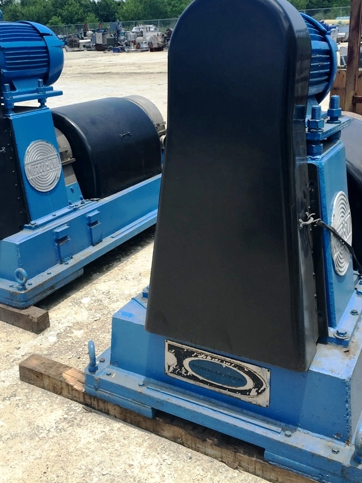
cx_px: 146
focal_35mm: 38
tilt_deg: -15.0
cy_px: 197
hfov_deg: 37.6
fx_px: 530
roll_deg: +3.5
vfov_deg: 48.7
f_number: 2.2
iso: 25
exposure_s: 1/999
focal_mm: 4.15
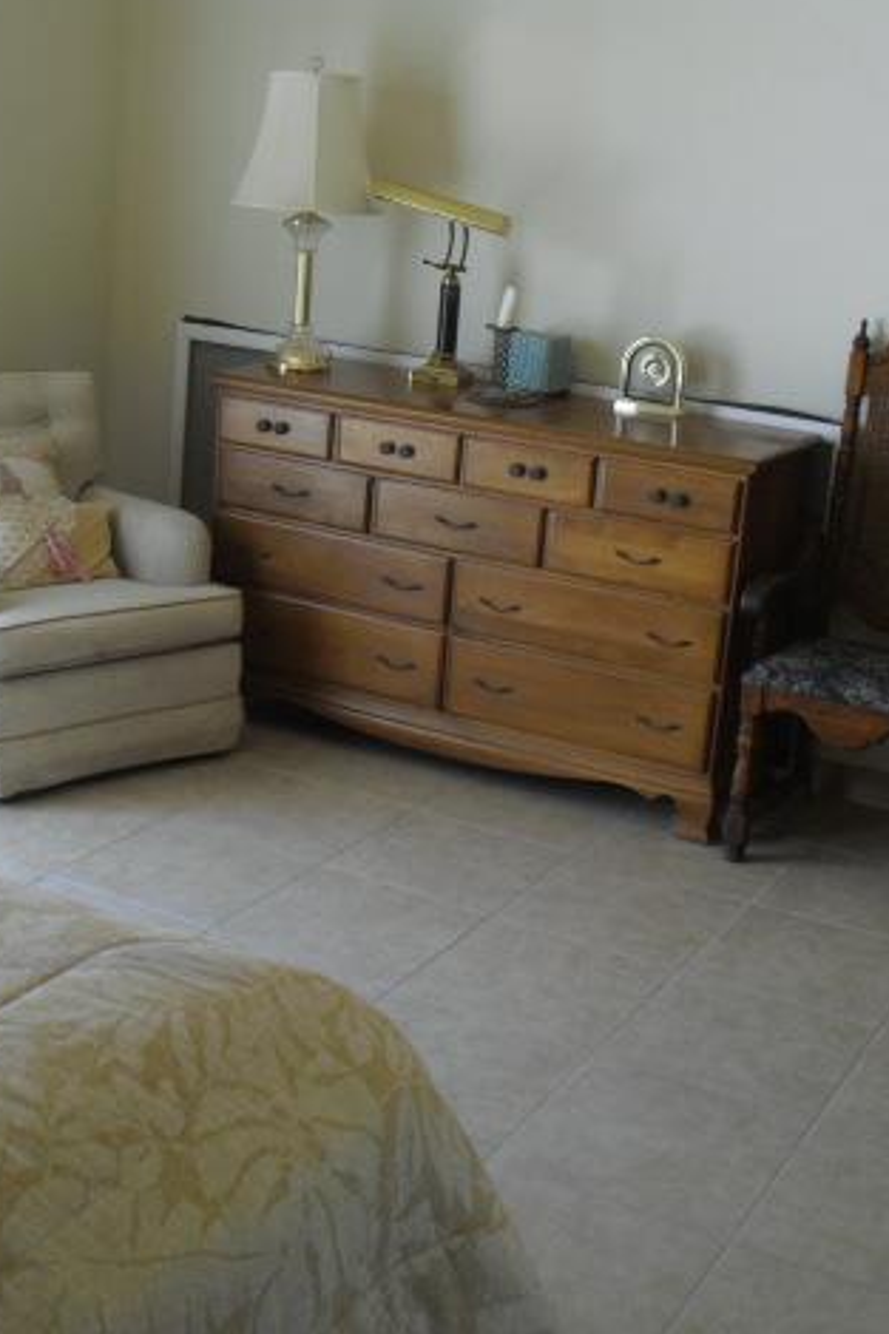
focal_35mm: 51
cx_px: 412
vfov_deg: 38.9
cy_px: 658
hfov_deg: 26.5
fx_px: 1890
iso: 200
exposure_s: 1/80
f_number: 3.1
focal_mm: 6.3
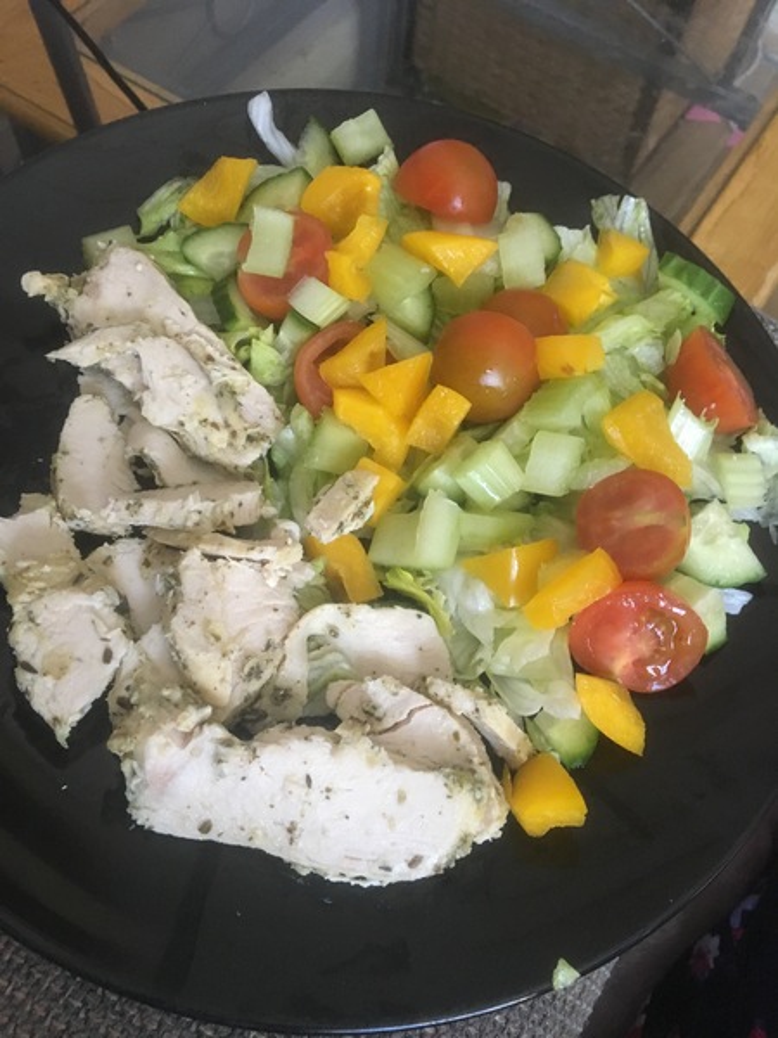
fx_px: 869
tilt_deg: -63.3
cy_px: 519
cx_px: 389
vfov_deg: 61.7
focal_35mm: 29
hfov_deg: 48.2
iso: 200
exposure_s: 1/25
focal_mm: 4.15
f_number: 2.2
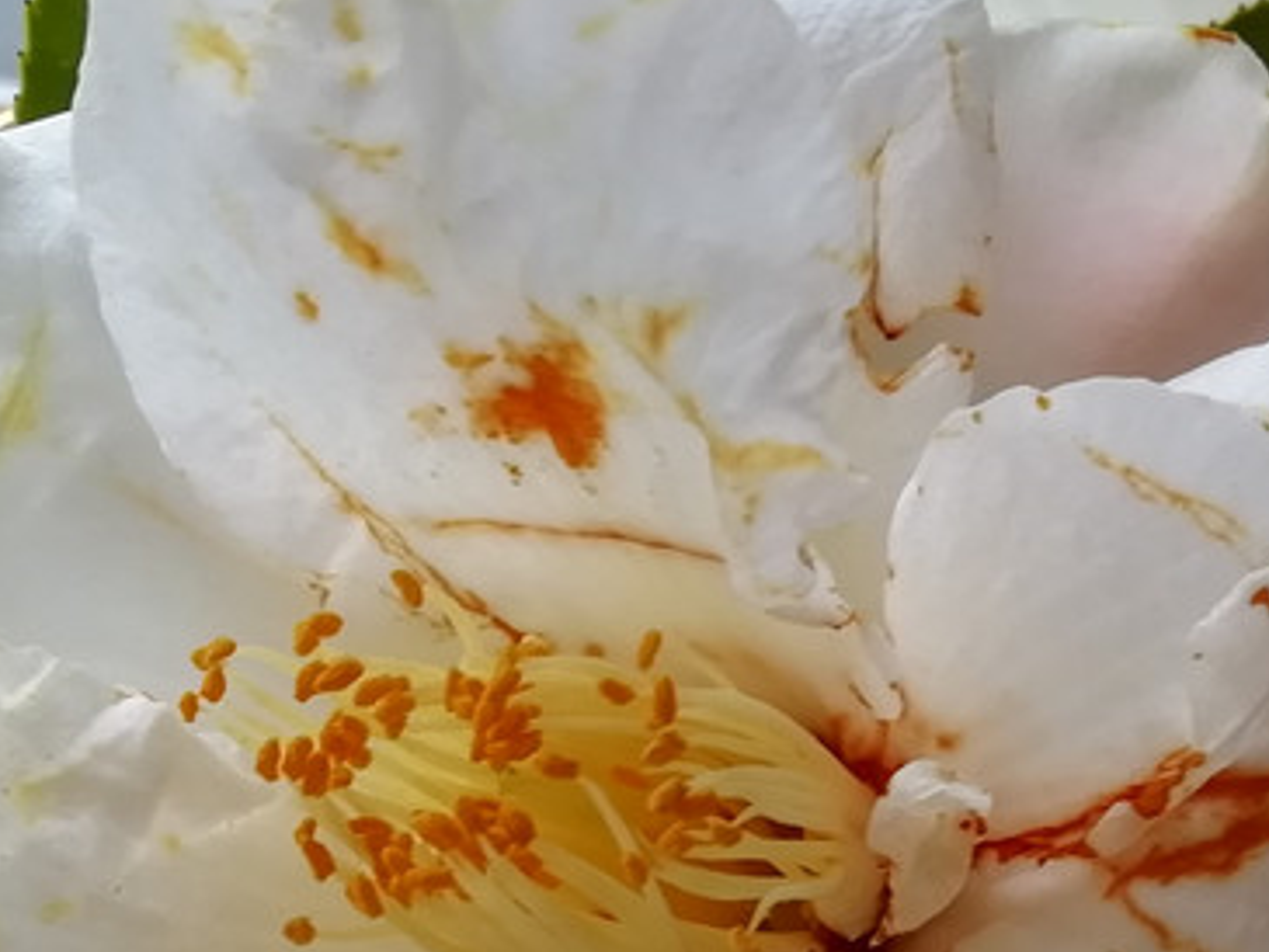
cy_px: 987
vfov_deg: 18.8
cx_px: 867
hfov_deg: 25.5
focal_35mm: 76
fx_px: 2787
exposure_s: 1/50
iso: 80
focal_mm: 3.46
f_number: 2.2
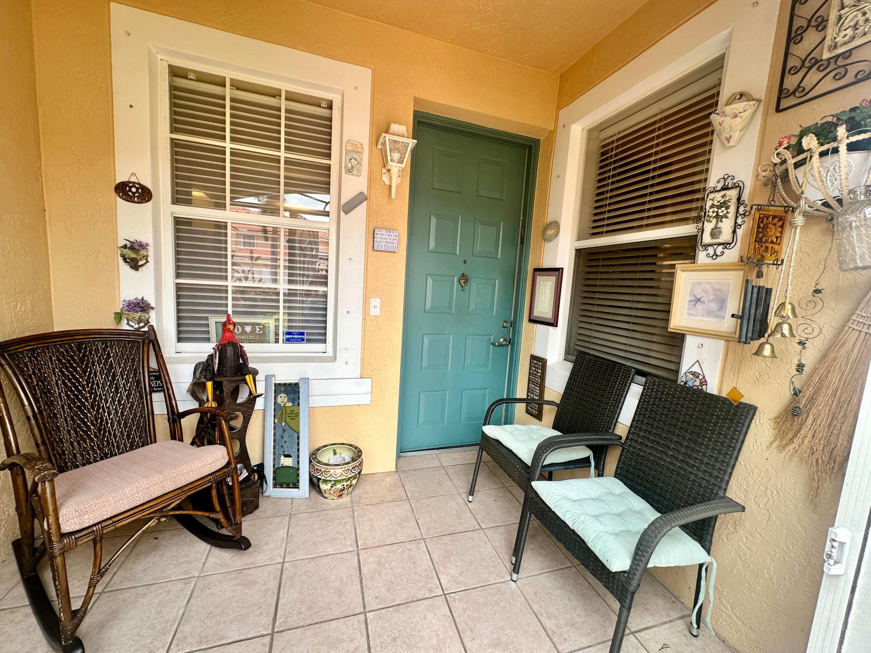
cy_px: 326
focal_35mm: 14
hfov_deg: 102.1
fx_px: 352
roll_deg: -3.2
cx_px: 436
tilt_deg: -7.9
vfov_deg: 85.7
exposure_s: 1/99
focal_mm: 2.22
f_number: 2.2
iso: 40
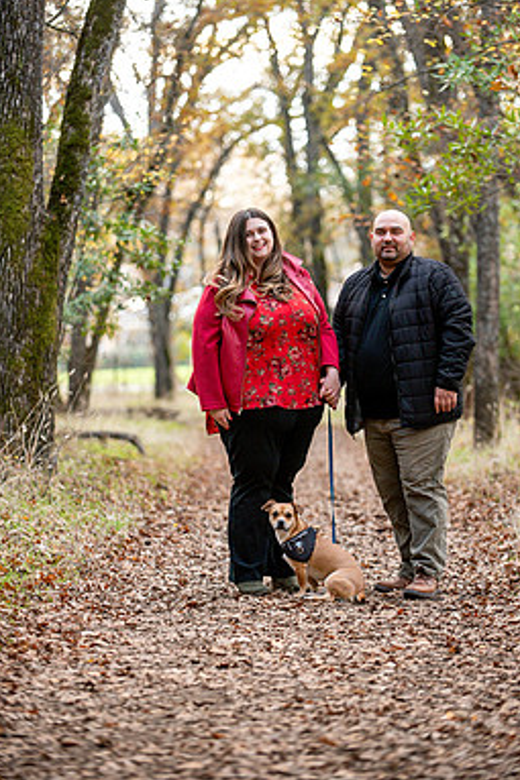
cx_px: 279
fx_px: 3058
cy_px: 342
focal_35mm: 141
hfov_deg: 9.7
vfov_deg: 14.6
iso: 1600
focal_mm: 120
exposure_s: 1/400
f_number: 2.8
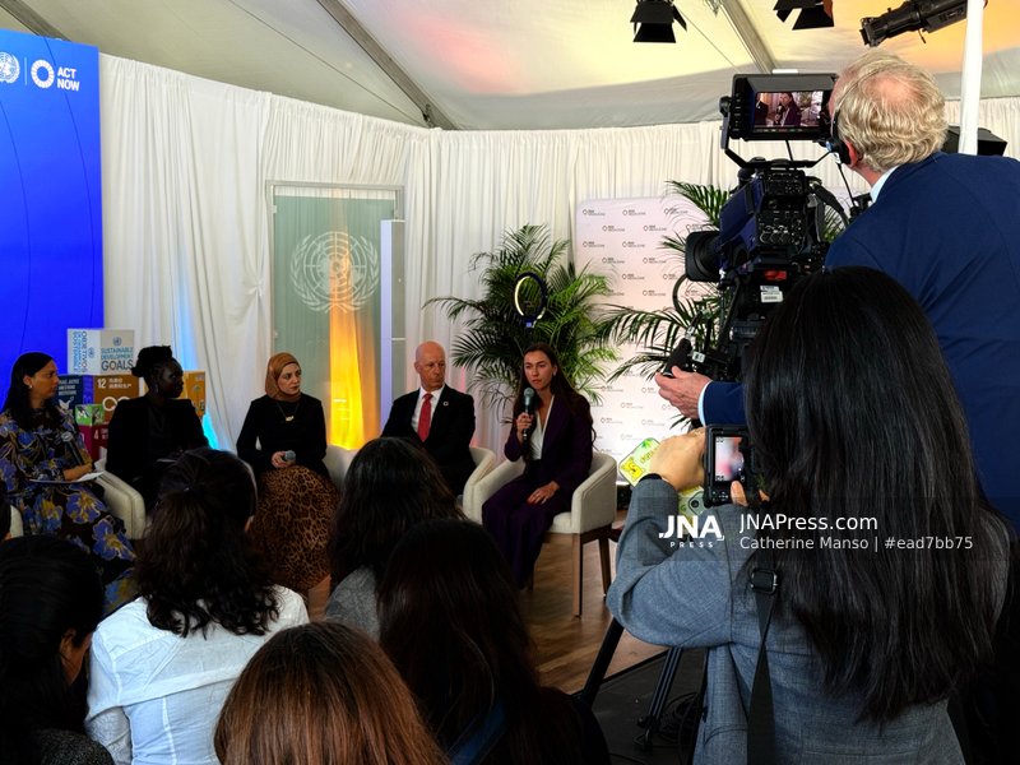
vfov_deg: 30.3
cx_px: 510
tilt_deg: -3.5
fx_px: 1414
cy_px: 382
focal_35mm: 48
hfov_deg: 39.7
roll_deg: -0.3
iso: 100
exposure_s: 1/71
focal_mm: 6.76
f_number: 1.78
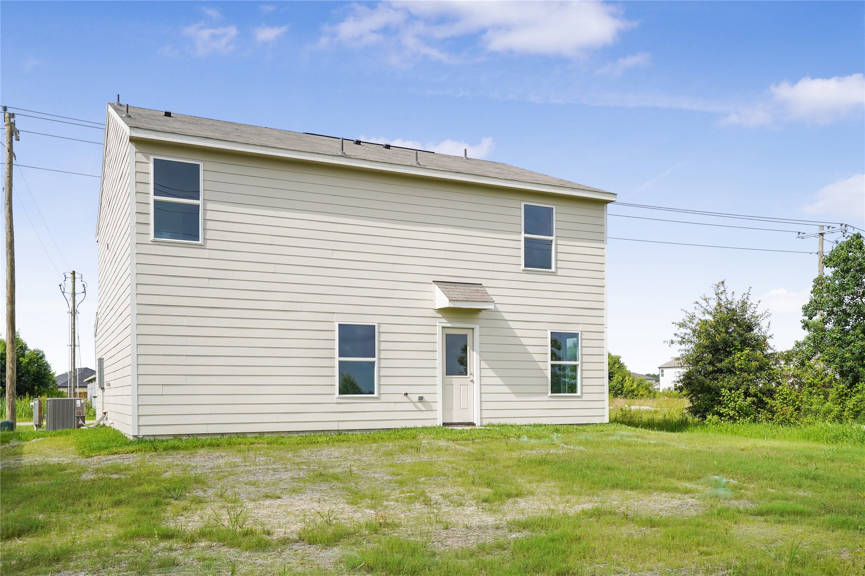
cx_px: 432
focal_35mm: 31
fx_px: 745
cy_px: 288
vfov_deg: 42.3
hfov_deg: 60.3
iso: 400
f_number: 4
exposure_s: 1/4000
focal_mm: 31
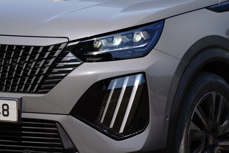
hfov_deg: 8.0
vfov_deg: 5.4
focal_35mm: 256
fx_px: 1628
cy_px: 59
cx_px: 119
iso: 50
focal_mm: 200
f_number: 4
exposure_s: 1/400
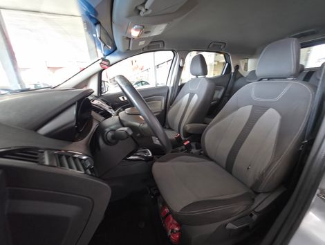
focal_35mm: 13
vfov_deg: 90.1
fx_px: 122
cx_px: 162
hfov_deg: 106.1
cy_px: 122
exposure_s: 1/13.4
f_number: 1.9
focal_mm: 2.2
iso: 160
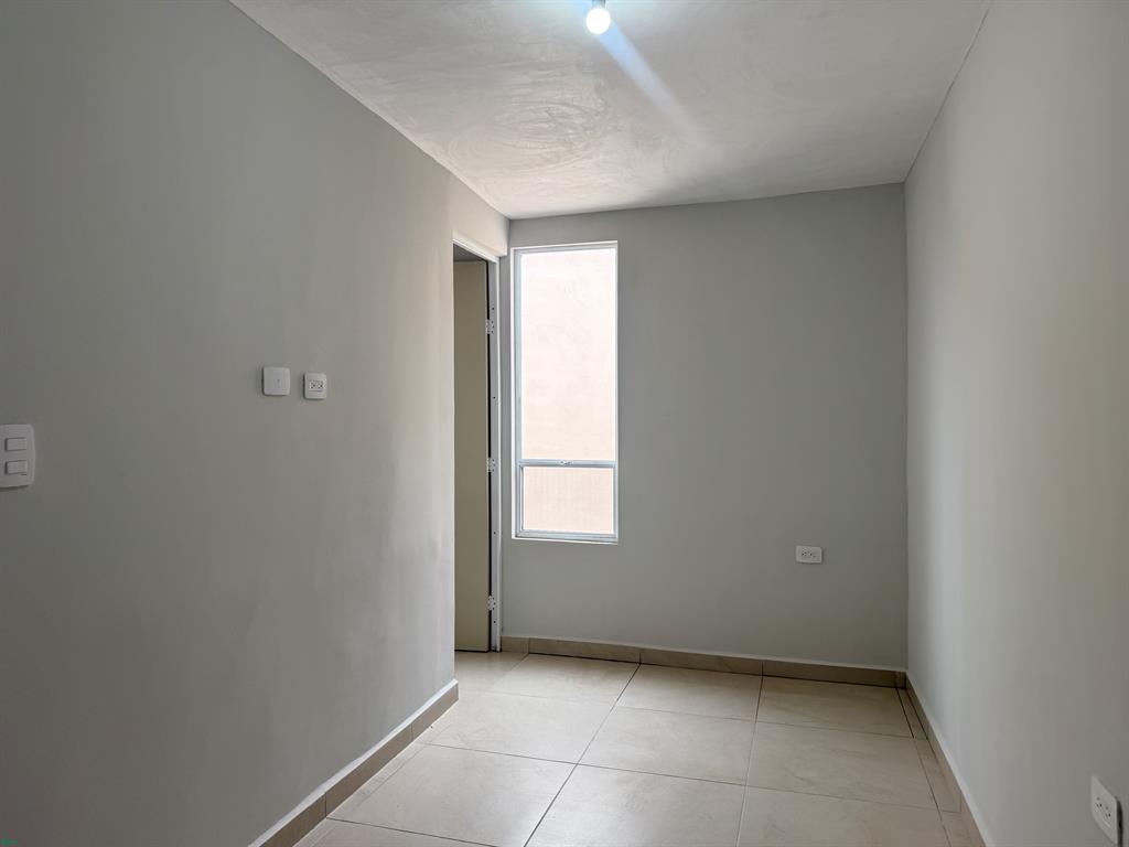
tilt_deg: -0.2
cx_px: 564
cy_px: 424
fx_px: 783
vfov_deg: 56.8
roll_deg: -0.1
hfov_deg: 71.6
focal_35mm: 24
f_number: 1.78
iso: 100
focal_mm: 6.76
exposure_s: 1/258
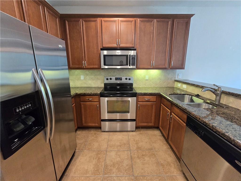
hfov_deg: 106.2
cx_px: 120
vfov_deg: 89.9
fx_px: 91
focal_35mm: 13
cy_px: 90
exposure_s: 1/60
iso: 640
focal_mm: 2.2
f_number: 2.2
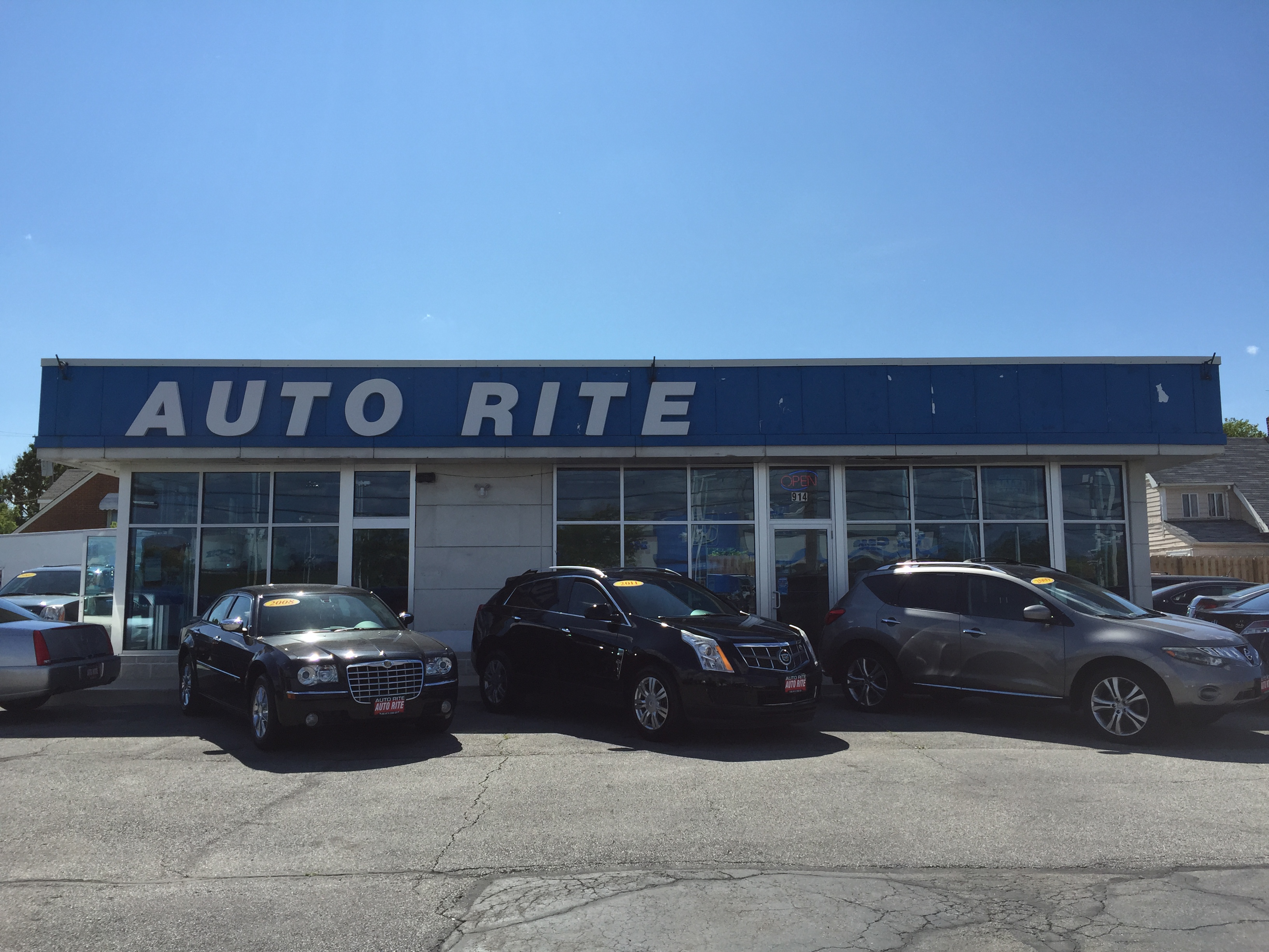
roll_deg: -0.2
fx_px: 1063
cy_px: 476
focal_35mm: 29
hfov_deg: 61.7
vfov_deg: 48.2
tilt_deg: +5.9
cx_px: 634
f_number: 2.2
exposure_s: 1/2475
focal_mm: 4.15
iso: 32
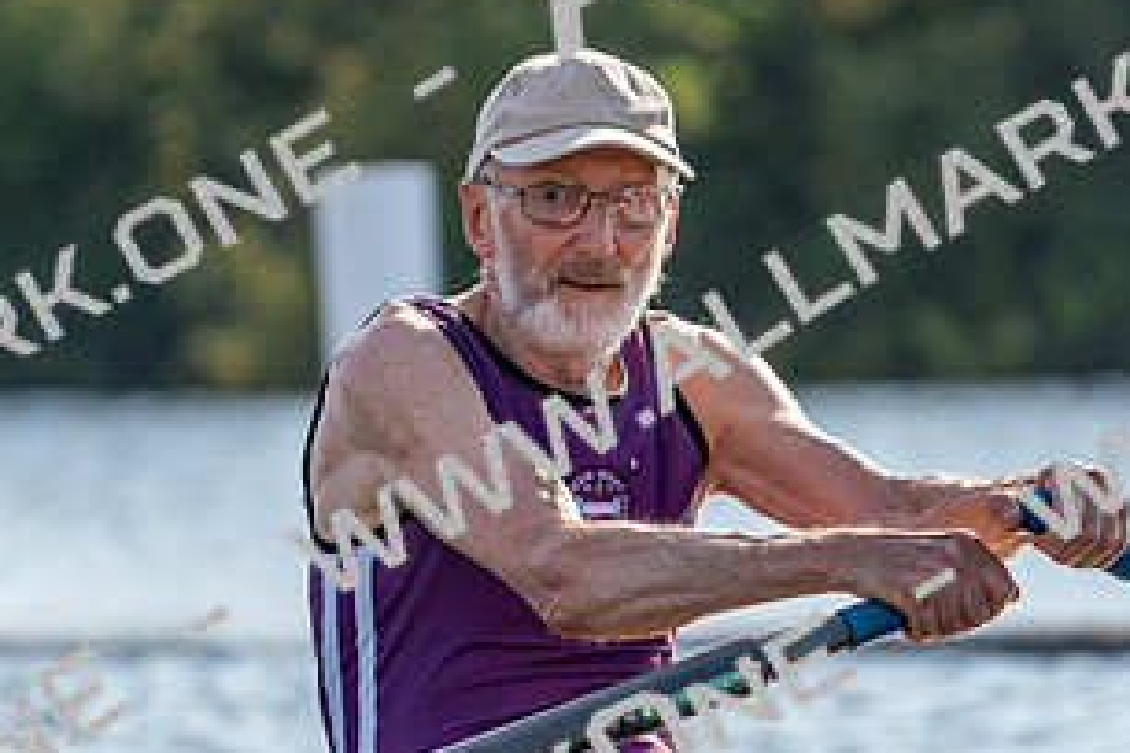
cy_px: 604
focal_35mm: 508
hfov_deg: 4.1
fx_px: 15944
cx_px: 746
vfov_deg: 2.7
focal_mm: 268
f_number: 5.6
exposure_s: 1/1600
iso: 250
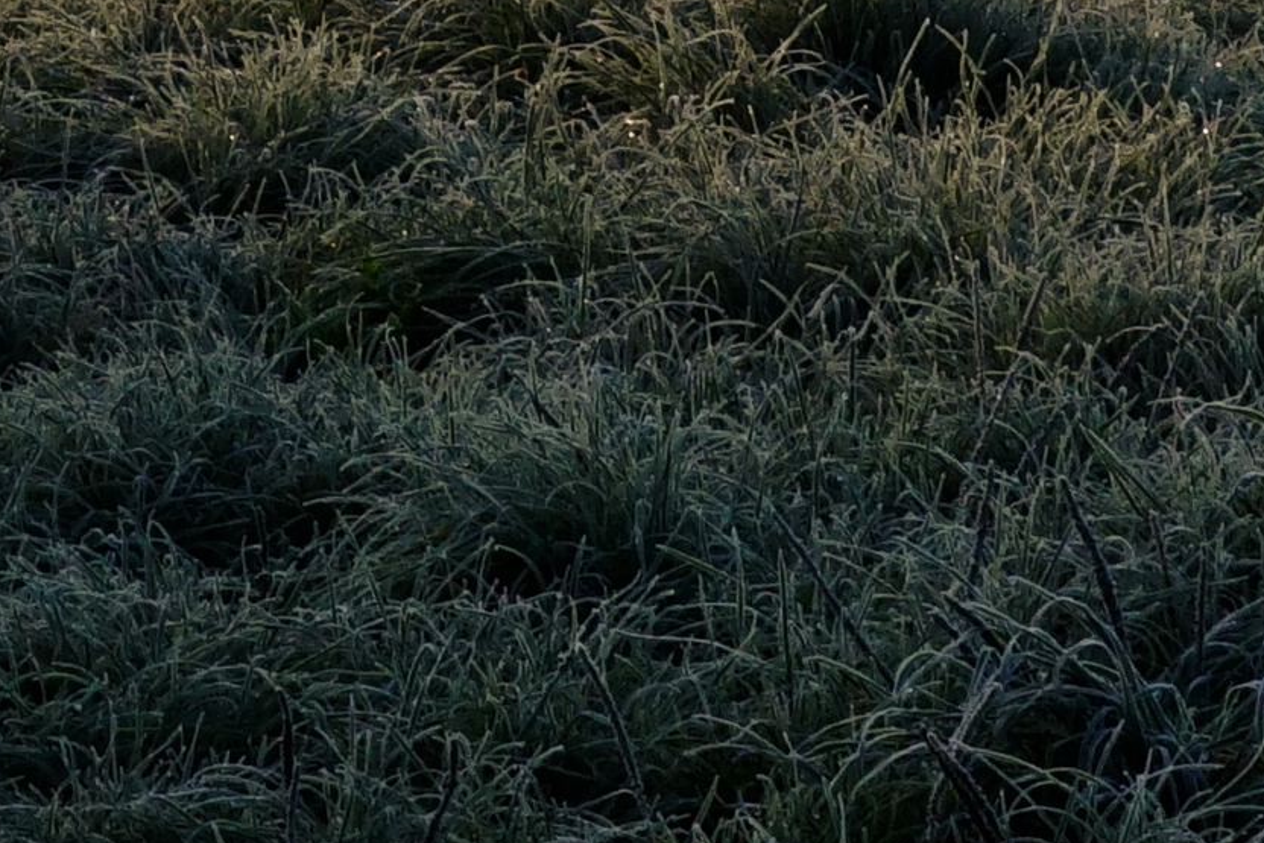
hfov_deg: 5.4
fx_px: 13295
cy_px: -1470
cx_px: 193
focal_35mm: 379
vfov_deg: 3.6
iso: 400
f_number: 13
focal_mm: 35
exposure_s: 1/125
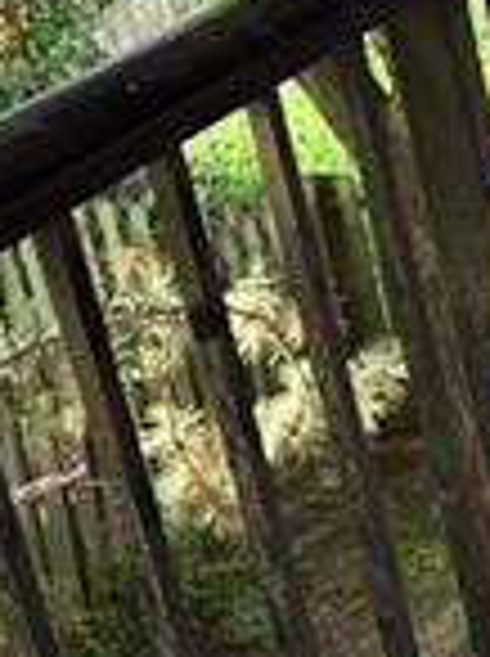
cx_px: 1128
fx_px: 2290
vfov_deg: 16.2
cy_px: 184
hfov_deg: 10.7
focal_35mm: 121
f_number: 1.8
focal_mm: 5.4
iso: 64
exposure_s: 1/180
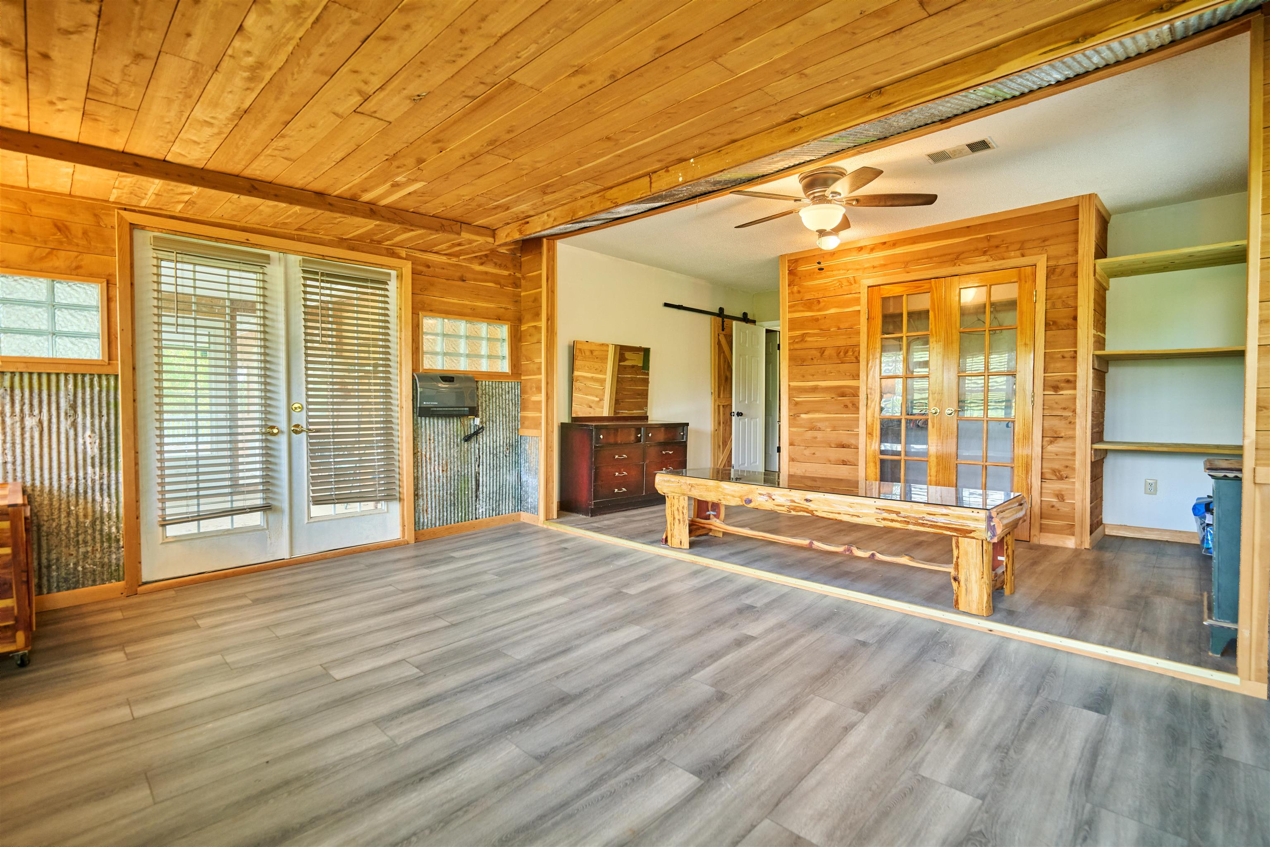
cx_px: 635
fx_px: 564
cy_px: 424
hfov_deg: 96.7
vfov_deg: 73.7
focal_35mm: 16
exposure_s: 1/80
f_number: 2.8
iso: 2500
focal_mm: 16
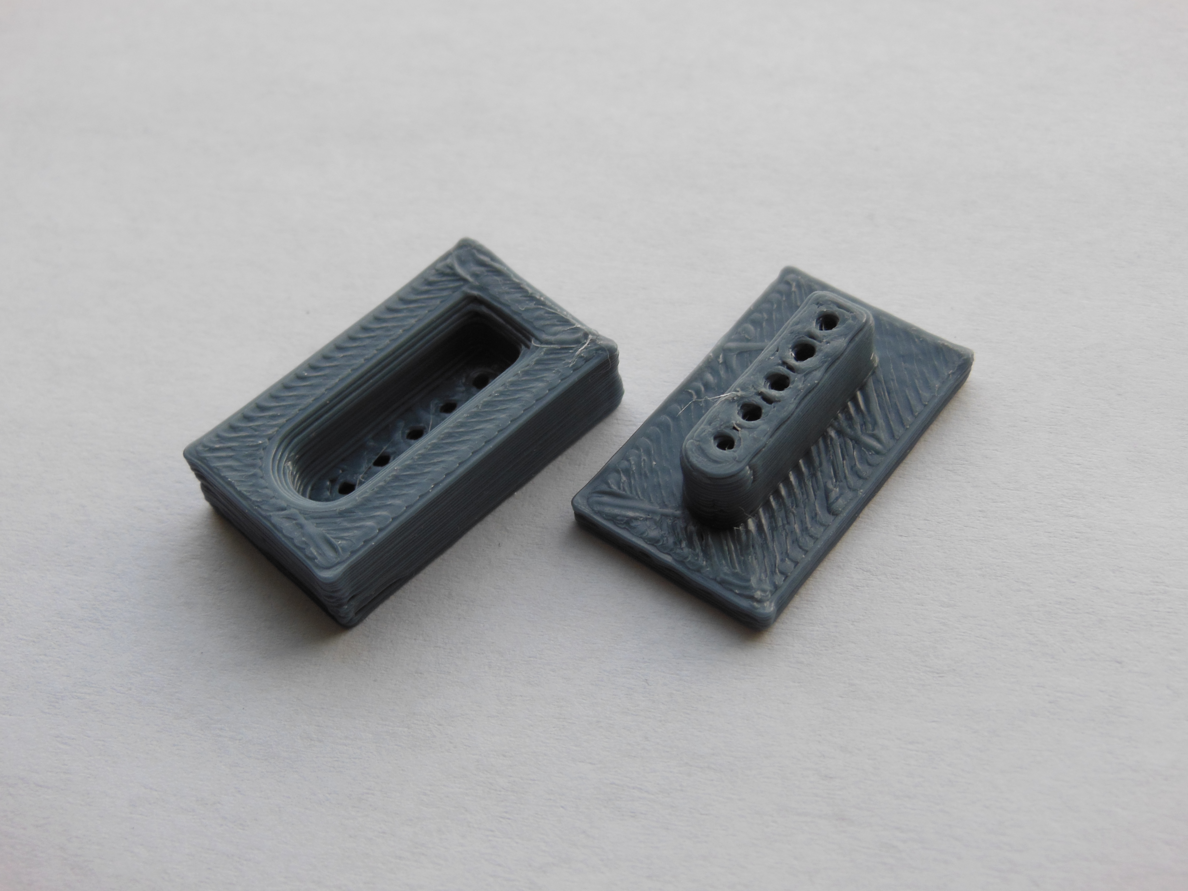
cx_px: 594
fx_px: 1785
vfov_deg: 28.0
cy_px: 446
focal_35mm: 52
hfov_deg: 36.8
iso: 125
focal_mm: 9.3
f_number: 4.7
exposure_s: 1/40
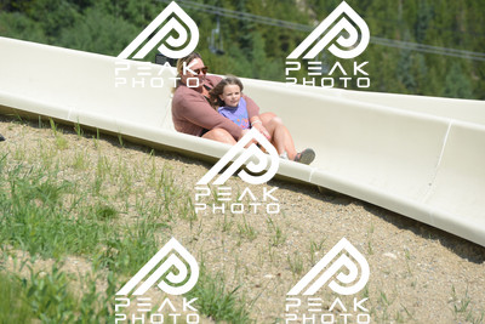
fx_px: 2628
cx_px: 242
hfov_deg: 10.5
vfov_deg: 7.0
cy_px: 162
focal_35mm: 195
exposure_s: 1/1250
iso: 450
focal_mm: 195
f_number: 6.3
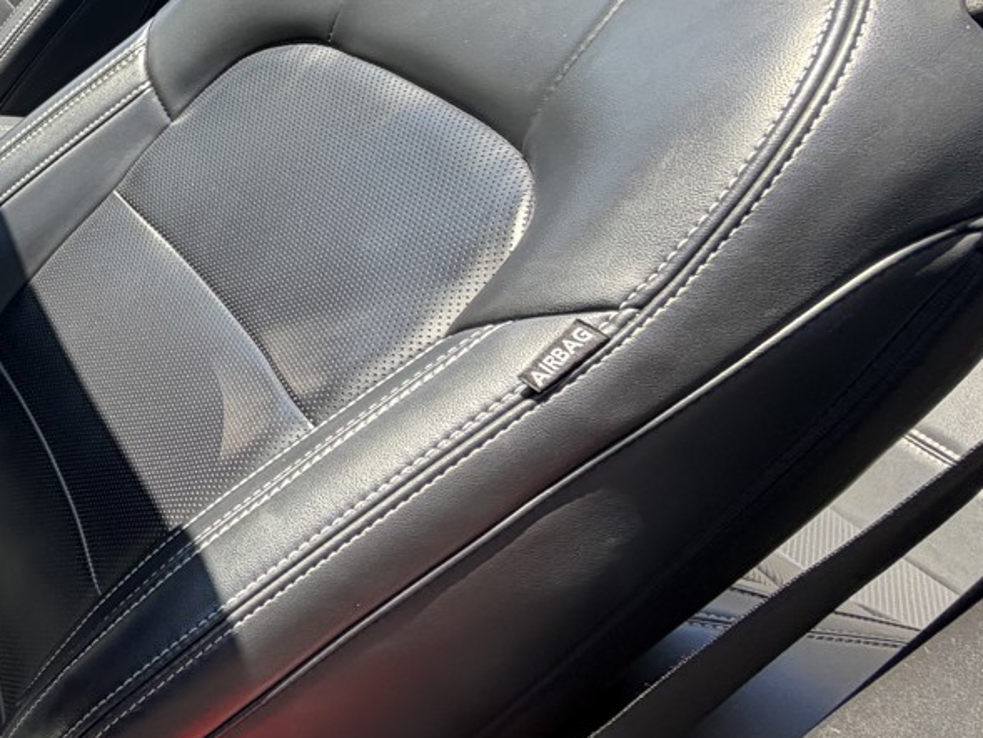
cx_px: -340
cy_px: 252
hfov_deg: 33.3
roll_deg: -0.1
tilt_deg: -26.8
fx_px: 1079
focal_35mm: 38
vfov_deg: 37.4
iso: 40
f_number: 2.2
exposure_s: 1/173
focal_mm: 2.22
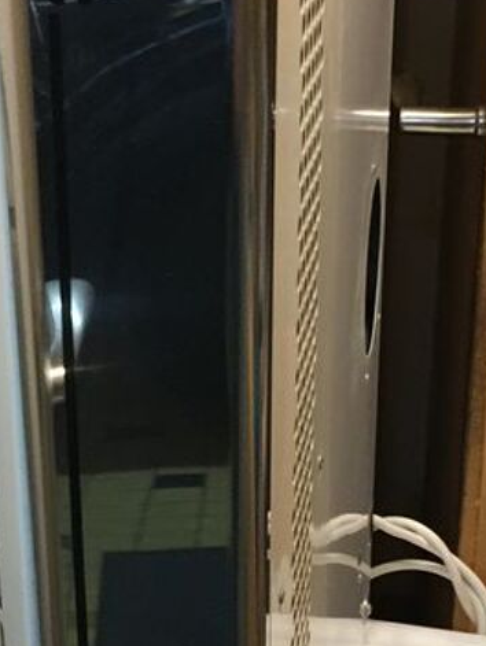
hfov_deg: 17.9
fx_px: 1533
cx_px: 135
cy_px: 435
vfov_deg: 23.7
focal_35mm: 82
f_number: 2.2
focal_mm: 4.15
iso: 250
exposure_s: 1/33
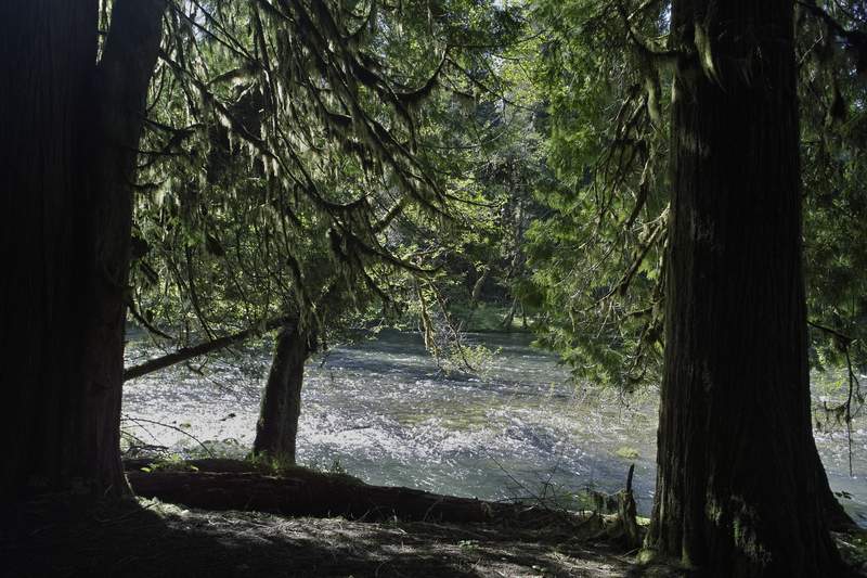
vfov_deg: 46.4
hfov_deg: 65.5
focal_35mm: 28
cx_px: 434
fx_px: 674
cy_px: 289
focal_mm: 16.6
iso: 100
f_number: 4.5
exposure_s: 1/50
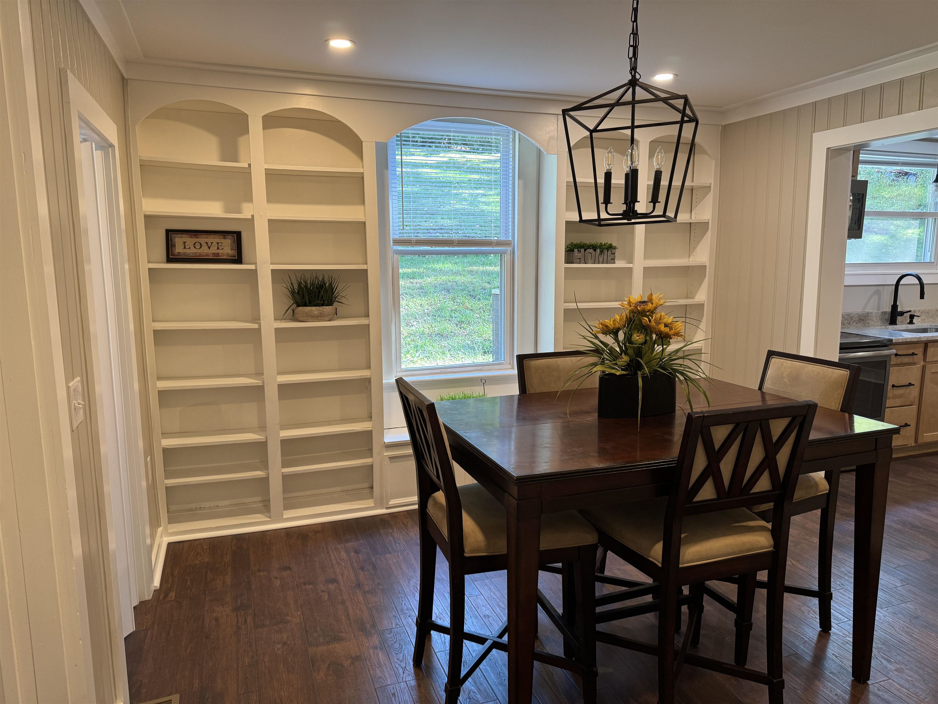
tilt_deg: -9.4
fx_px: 650
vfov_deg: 56.8
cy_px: 352
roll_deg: +0.2
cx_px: 469
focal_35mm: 24
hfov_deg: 71.6
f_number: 1.78
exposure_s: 1/60
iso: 125
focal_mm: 6.76
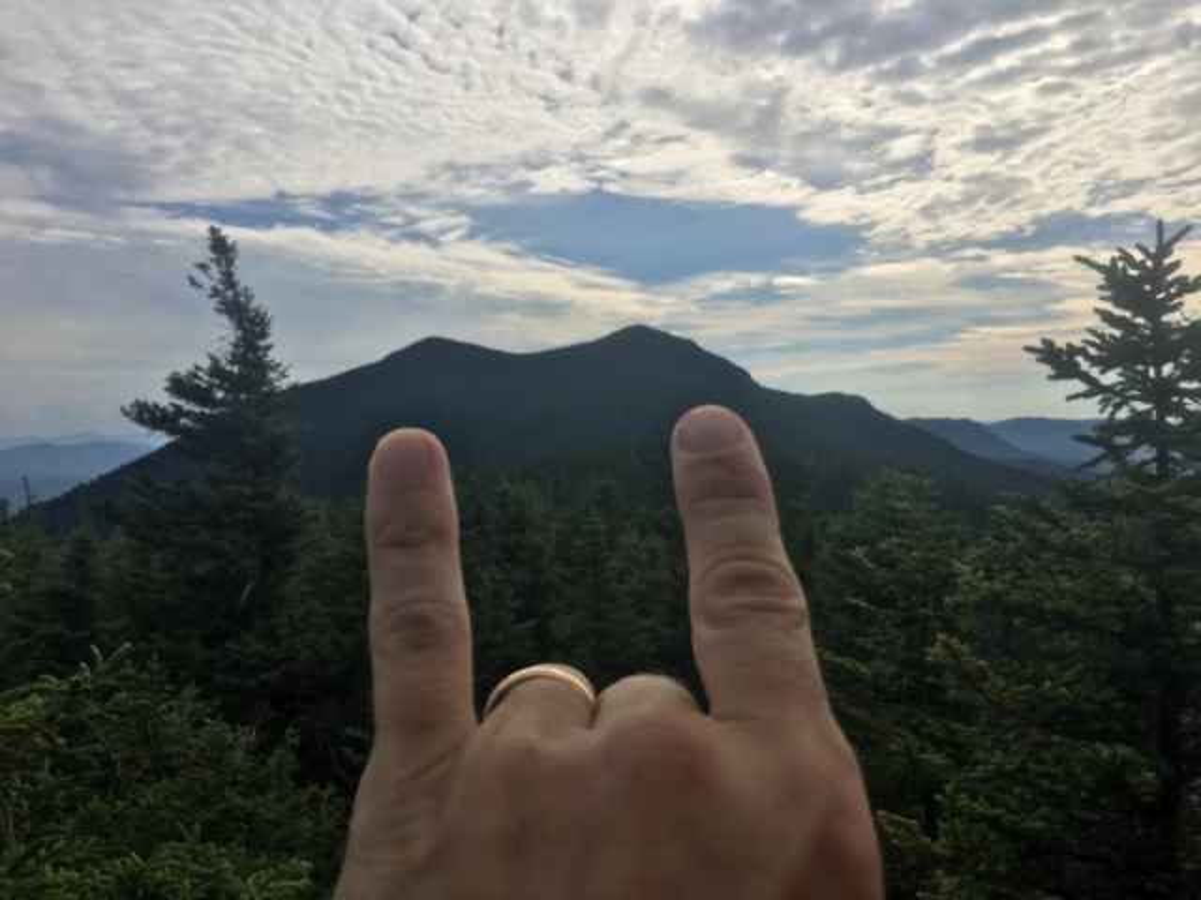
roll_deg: +2.2
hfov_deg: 61.7
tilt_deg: -0.7
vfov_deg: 48.2
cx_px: 600
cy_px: 450
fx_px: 1006
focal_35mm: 29
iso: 25
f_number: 2.2
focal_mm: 4.15
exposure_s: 1/3846
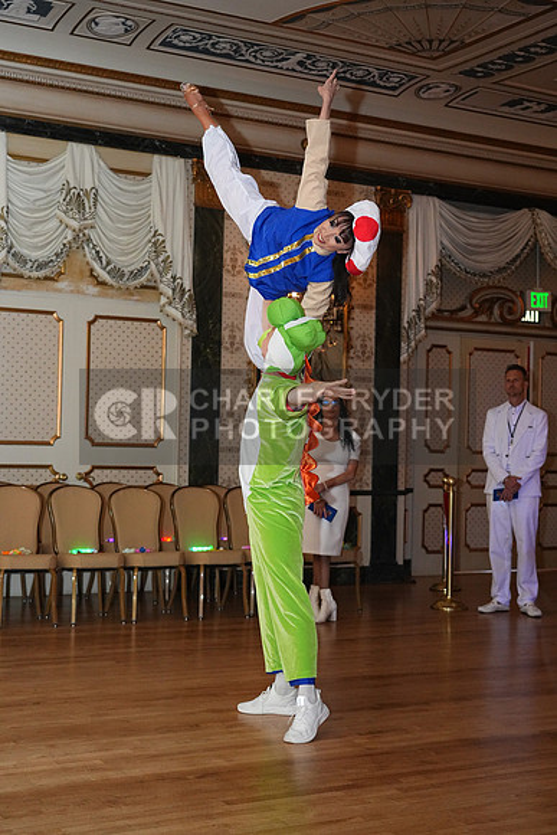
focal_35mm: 49
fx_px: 1136
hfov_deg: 27.5
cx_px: 278
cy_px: 418
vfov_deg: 40.3
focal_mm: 49
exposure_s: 1/200
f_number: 4
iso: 5000
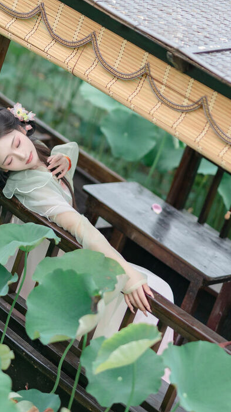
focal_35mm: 134
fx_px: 1461
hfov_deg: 9.0
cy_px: 206
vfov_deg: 16.0
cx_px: 78
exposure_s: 1/1250
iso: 320
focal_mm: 85
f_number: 1.6
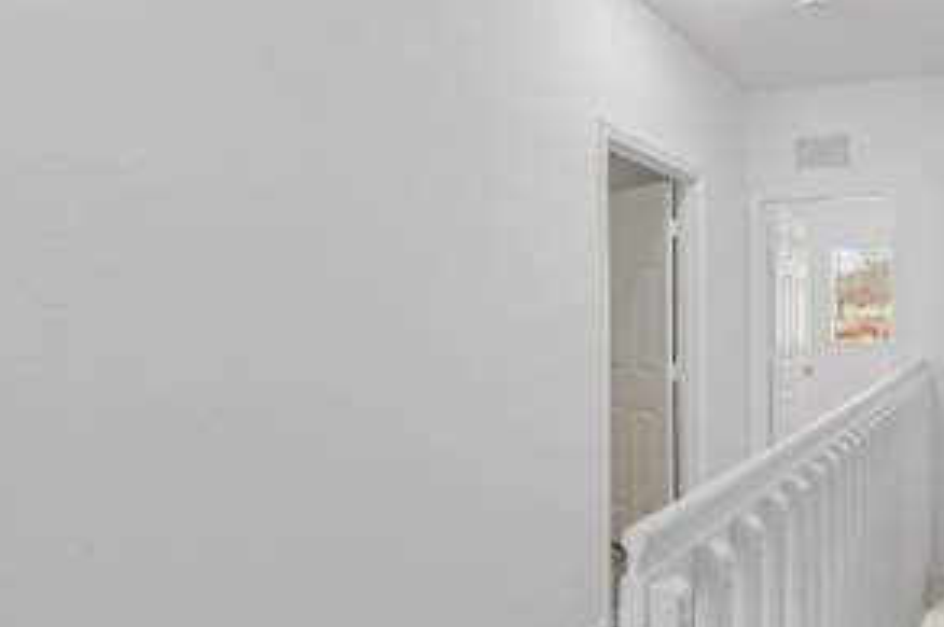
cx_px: 689
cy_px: 328
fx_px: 602
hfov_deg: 71.8
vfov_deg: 55.0
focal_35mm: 23
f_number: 9
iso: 200
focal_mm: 14
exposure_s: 1/15
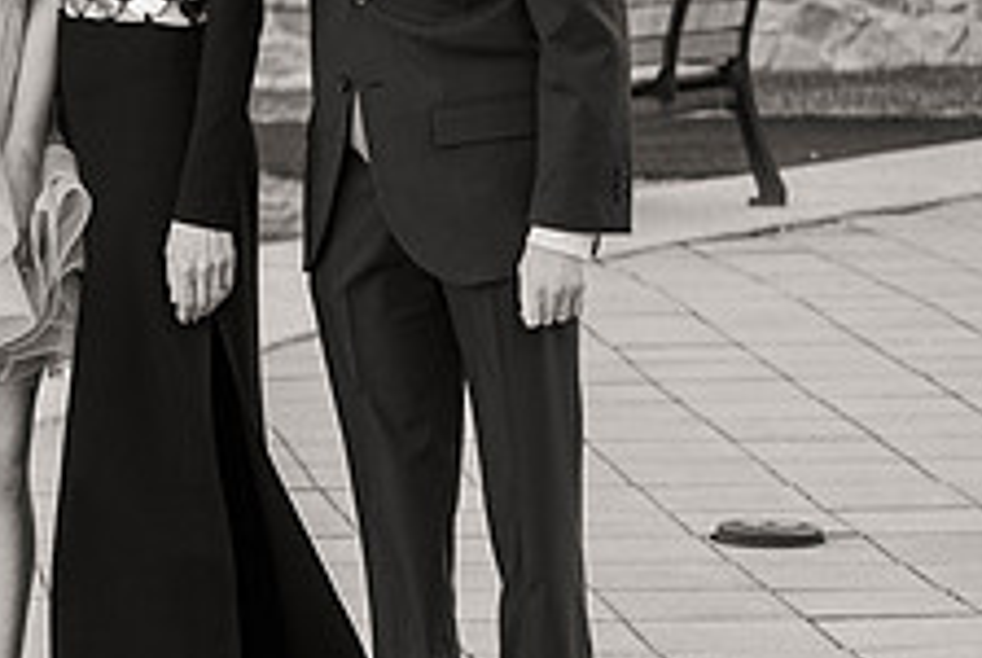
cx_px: 33
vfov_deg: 7.3
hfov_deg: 10.8
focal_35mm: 188
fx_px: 5135
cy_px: 65
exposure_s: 1/640
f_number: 4
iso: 800
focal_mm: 70
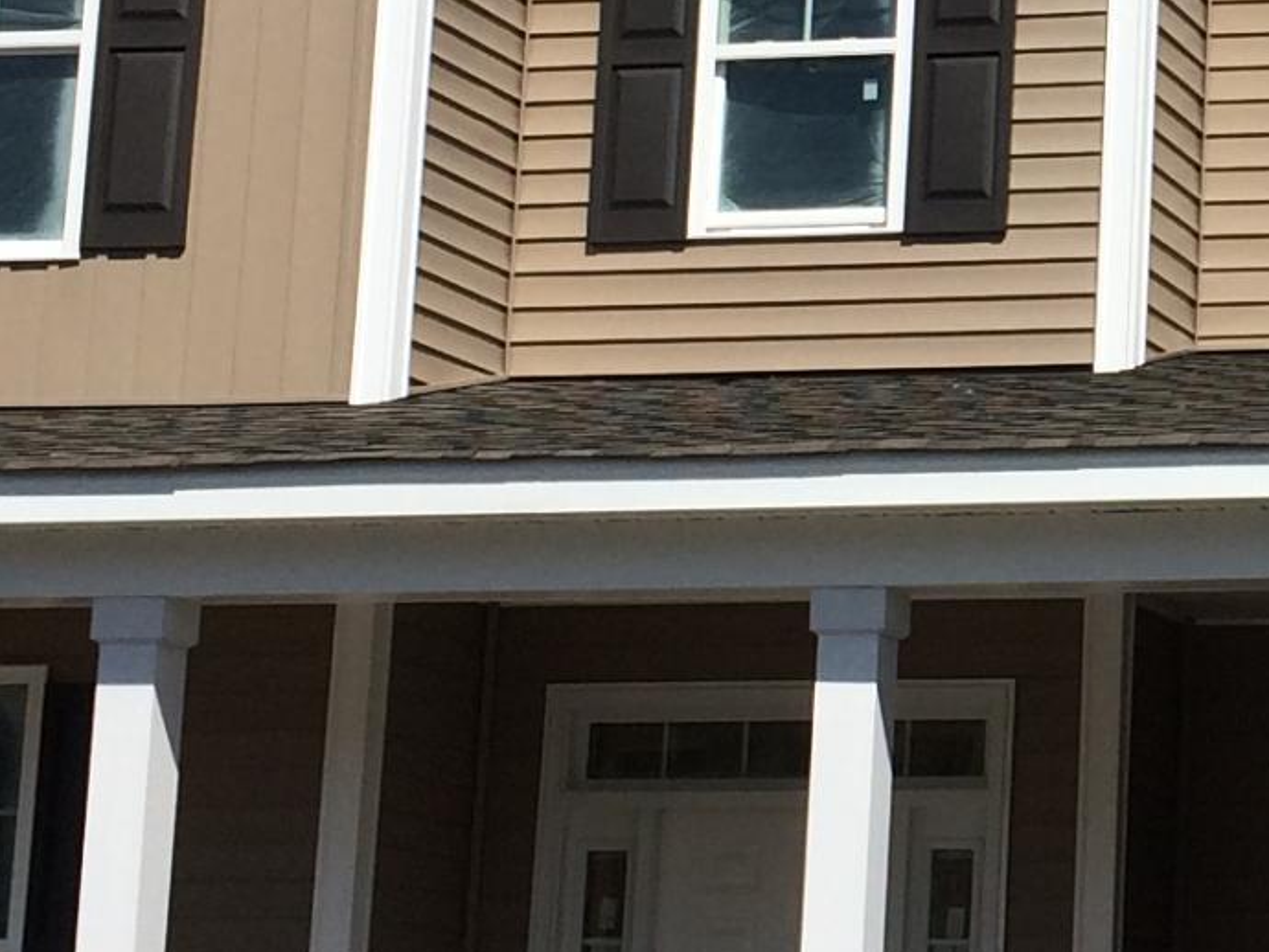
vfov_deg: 11.8
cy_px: 325
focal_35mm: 126
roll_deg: -2.4
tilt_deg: +6.9
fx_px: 4621
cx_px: 1567
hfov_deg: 15.0
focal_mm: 4.15
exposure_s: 1/4566
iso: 32
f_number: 2.2
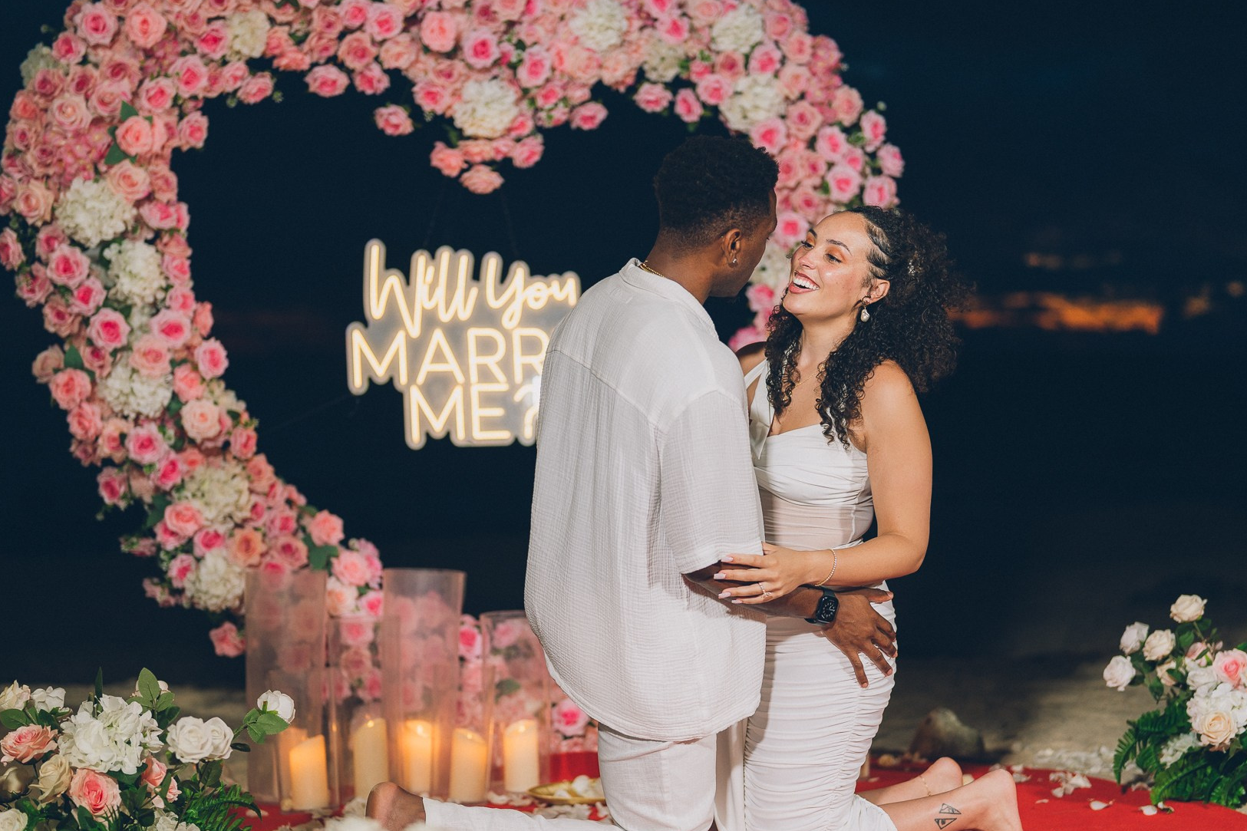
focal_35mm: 63
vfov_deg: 21.6
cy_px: 442
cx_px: 608
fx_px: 2182
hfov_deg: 31.9
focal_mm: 50
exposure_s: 1/200
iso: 200
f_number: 1.4
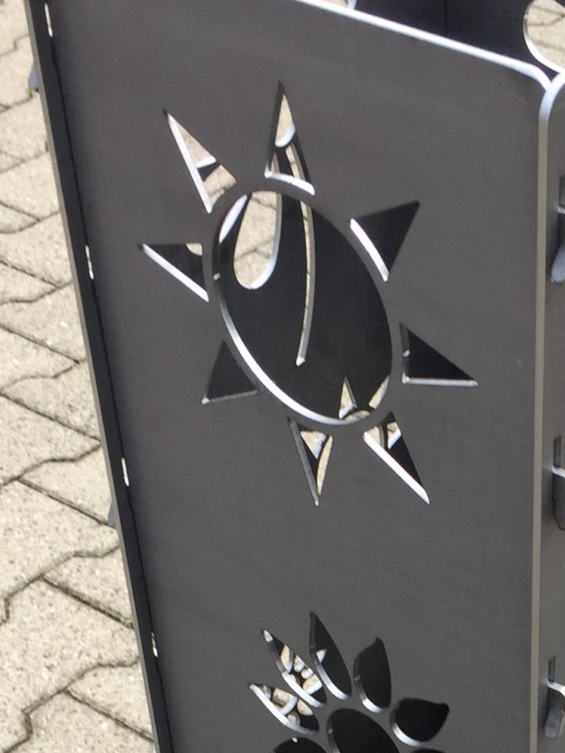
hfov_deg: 17.3
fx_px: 1828
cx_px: 529
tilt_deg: -45.9
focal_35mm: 84
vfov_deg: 22.1
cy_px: 820
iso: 32
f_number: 2.2
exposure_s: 1/237
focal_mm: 4.15
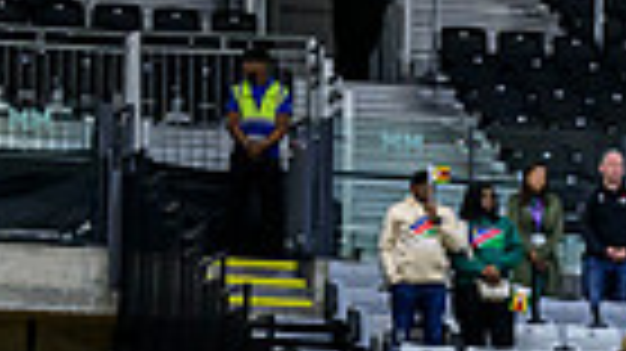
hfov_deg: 7.0
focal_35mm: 306
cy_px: 862
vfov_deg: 3.9
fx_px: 5076
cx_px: 811
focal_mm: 70
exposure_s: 1/1250
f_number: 3.2
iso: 4000
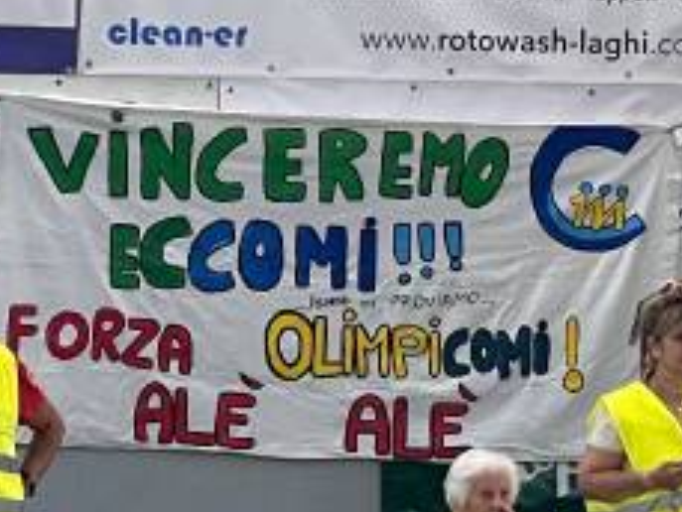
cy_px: 467
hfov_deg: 5.7
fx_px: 6781
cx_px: 834
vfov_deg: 4.3
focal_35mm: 344
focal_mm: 9
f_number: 2.8
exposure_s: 1/100
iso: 160
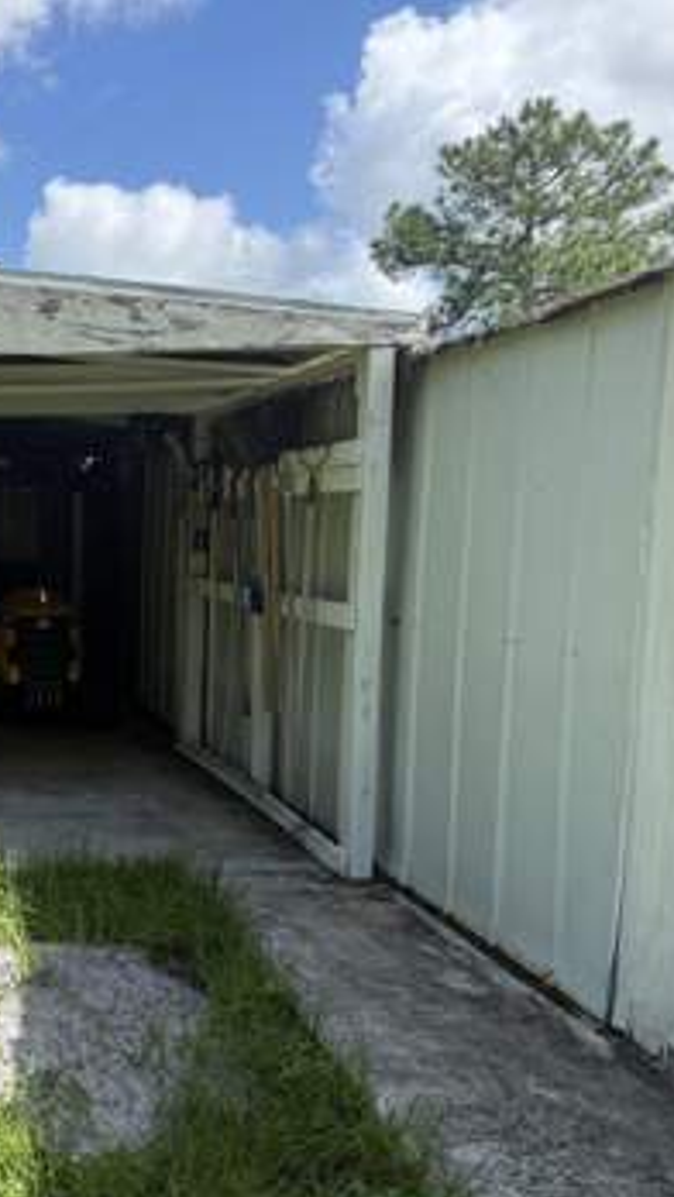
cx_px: -52
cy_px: 614
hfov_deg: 29.8
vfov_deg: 55.3
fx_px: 1143
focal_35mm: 36
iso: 100
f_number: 1.78
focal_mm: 6.76
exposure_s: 1/2907
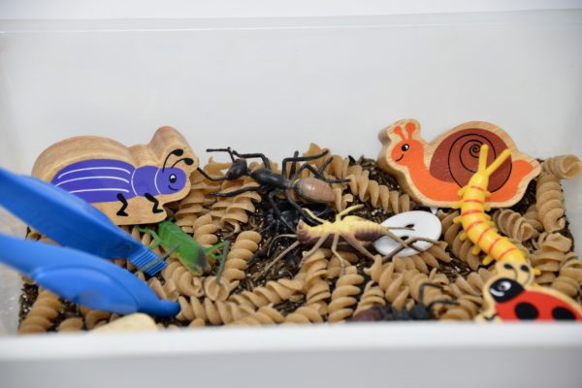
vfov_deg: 8.6
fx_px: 2586
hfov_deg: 12.8
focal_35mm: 160
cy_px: 194
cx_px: 291
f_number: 5.6
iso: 800
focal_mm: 160
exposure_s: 1/160
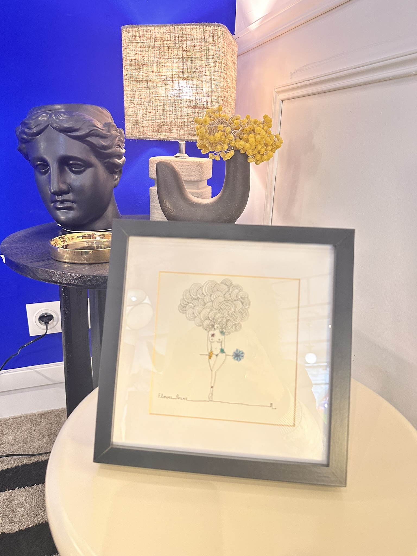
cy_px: 278
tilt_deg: -17.8
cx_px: 208
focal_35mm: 24
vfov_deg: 71.6
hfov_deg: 56.8
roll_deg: -2.1
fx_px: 385
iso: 250
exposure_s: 1/50
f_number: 1.78
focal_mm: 6.86
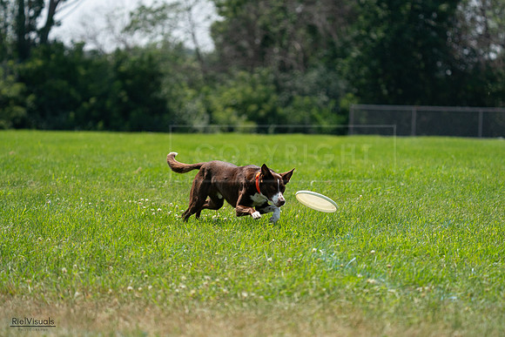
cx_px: 252
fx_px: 3031
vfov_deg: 6.4
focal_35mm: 216
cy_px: 168
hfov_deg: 9.5
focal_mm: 216
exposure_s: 1/4000
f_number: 5.6
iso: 1000
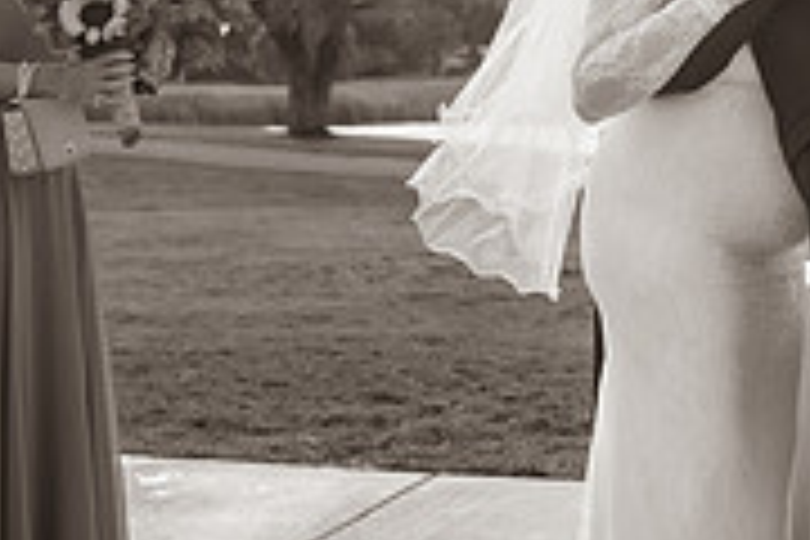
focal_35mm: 80
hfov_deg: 24.6
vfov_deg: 16.9
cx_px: 743
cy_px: 82
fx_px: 1800
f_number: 2.8
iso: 100
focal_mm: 24
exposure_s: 1/800
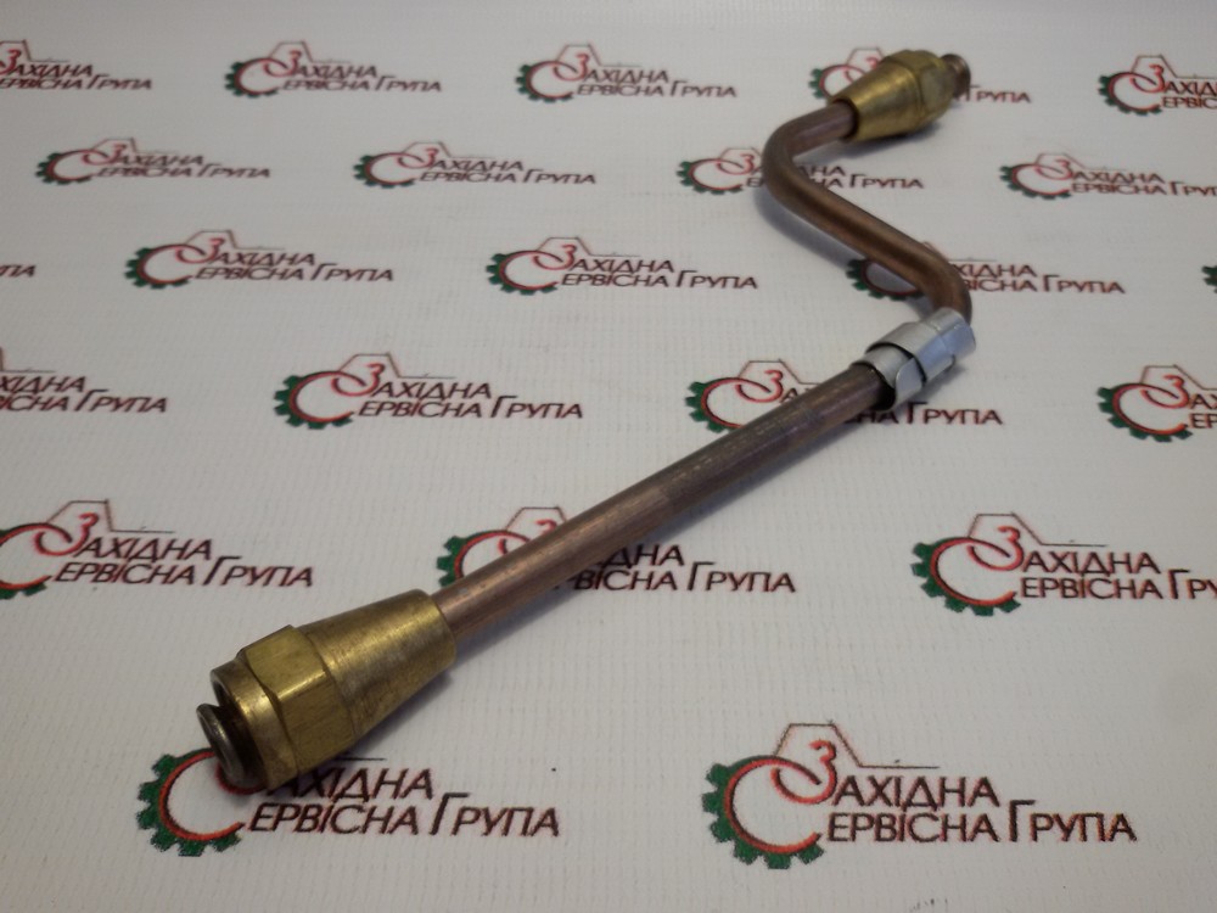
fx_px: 1090
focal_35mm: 31
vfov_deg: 45.4
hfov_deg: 58.4
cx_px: 608
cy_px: 456
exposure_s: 1/100
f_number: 2.4
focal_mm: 2.93
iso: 50
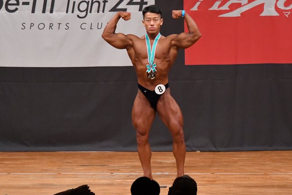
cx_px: 146
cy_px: 105
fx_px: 2343
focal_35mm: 289
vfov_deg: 4.8
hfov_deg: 7.1
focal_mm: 160
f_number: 5.6
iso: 6400
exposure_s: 1/400
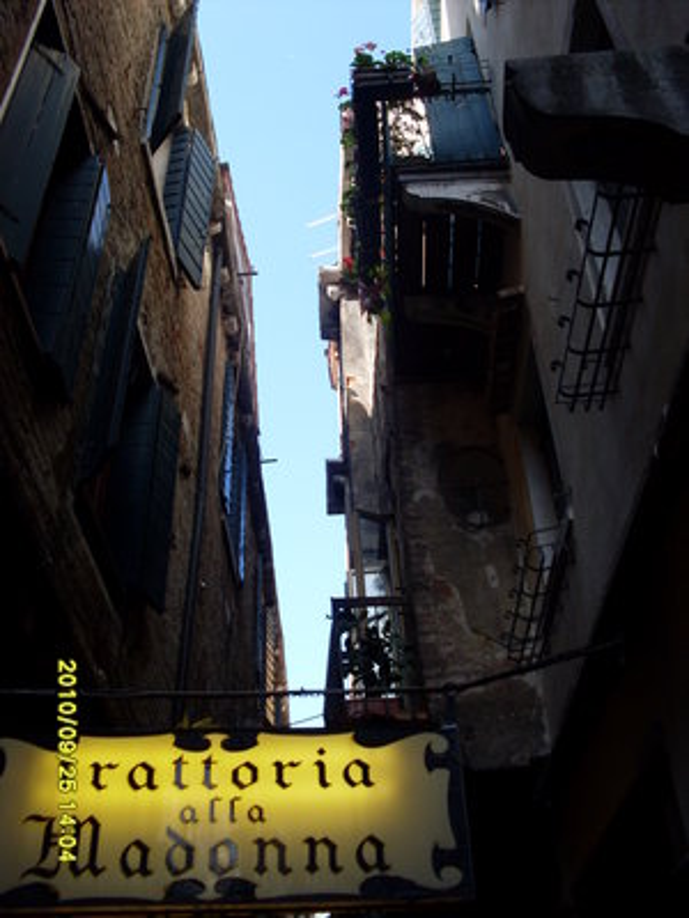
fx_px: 1008
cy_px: 459
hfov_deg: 37.7
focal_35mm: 38
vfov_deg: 49.0
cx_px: 344
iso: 80
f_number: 2.8
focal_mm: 6.3
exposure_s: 1/350
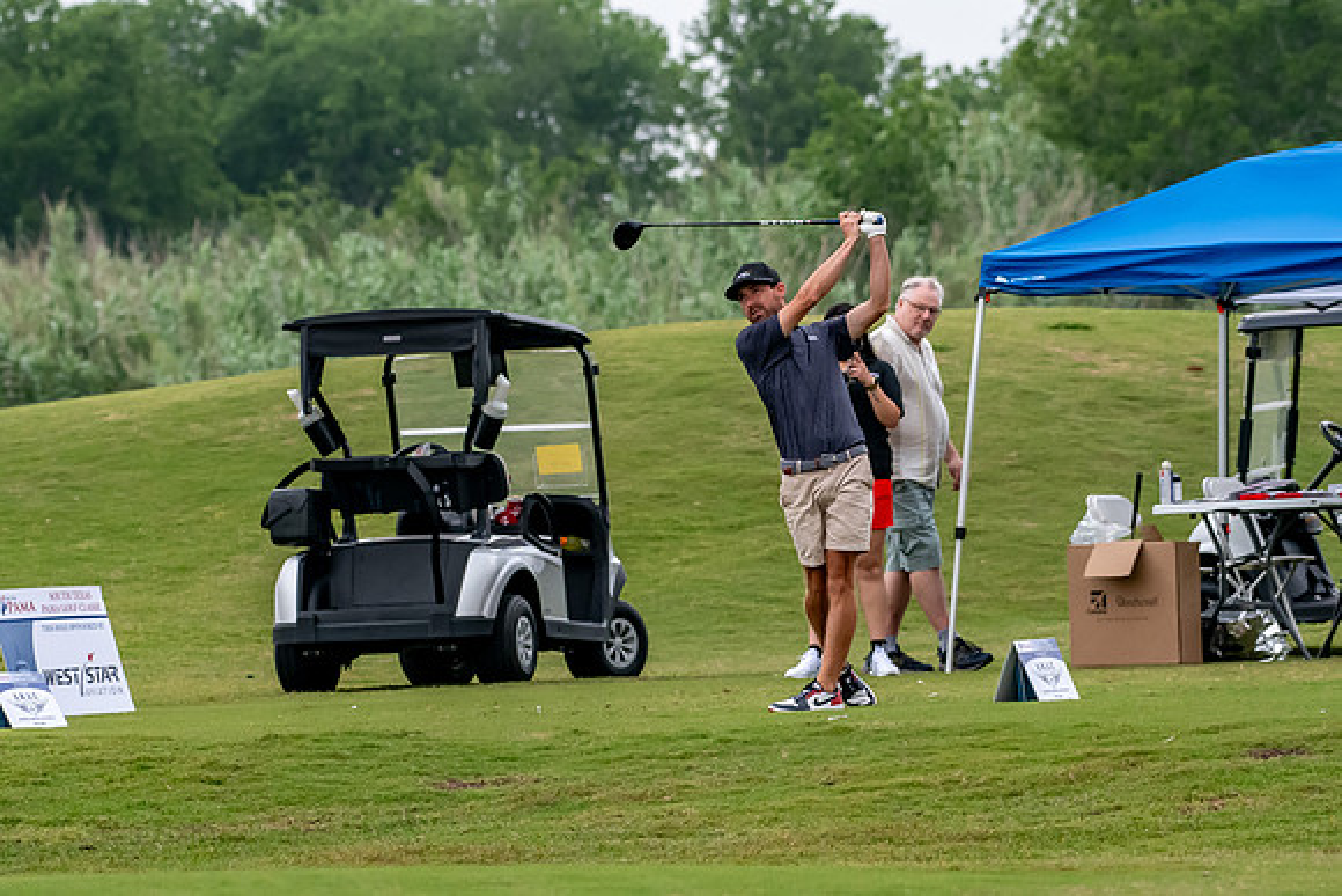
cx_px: 671
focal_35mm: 300
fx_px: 11185
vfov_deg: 4.6
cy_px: 448
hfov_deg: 6.9
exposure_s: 1/2000
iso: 1600
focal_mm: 200
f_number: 5.6
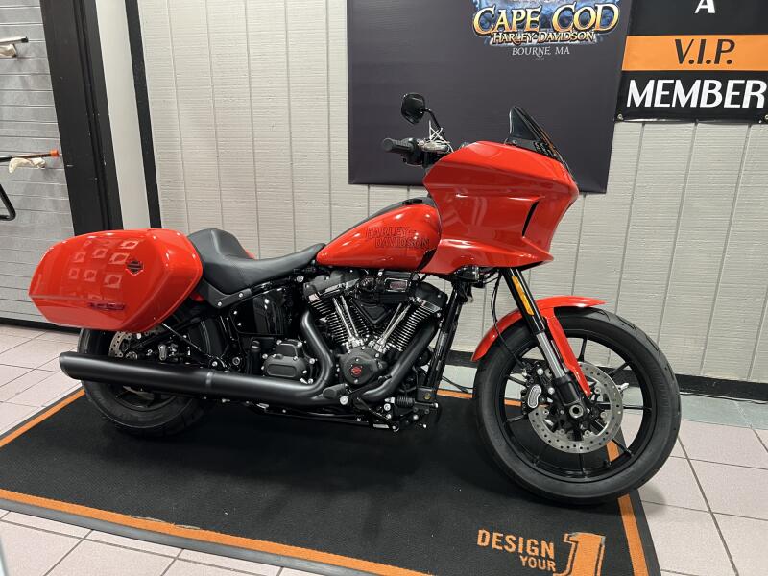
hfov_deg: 67.3
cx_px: 384
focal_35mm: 26
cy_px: 288
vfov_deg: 53.1
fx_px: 577
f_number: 1.5
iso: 250
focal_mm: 5.7
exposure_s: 1/60
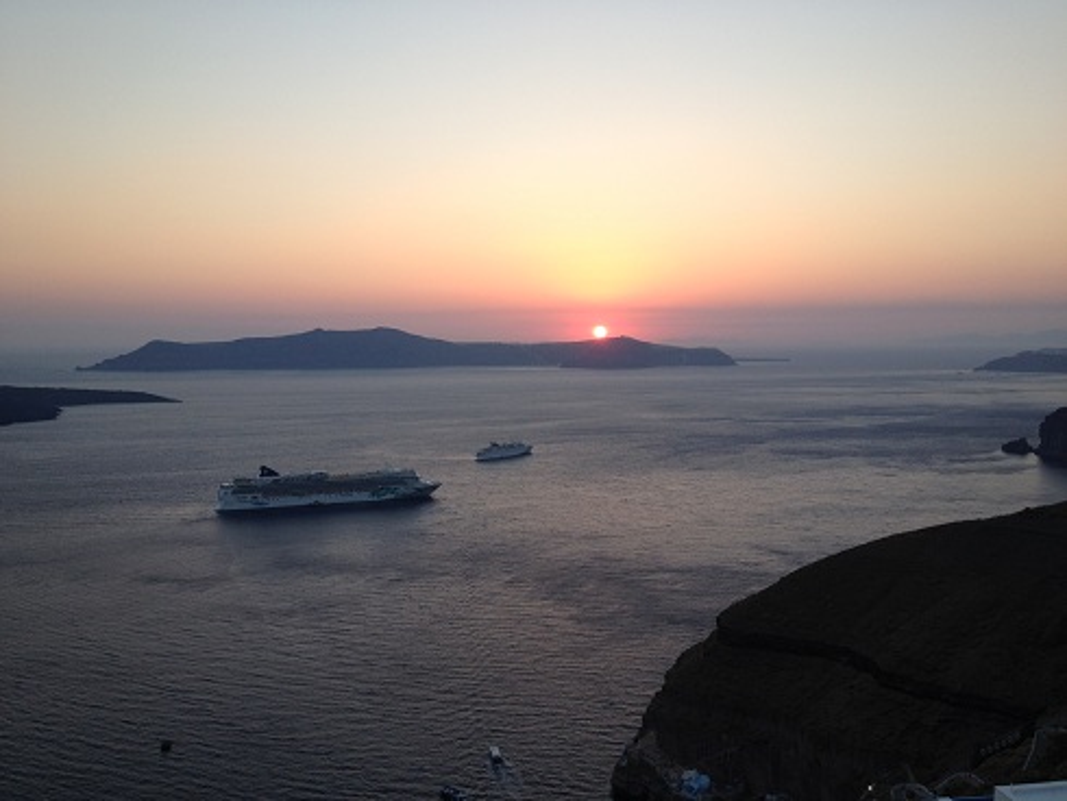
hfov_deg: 52.6
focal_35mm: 35
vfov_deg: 40.7
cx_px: 534
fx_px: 1079
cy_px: 400
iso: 64
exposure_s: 1/160
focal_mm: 4.28
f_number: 2.4
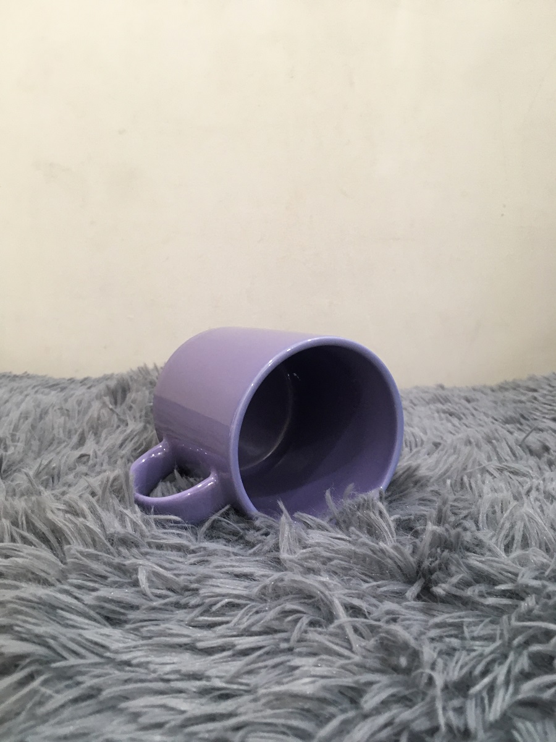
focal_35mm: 29
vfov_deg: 61.7
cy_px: 371
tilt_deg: -10.7
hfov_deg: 48.2
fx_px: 621
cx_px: 278
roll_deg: -0.4
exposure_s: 1/33
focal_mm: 4.15
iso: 100
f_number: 2.2
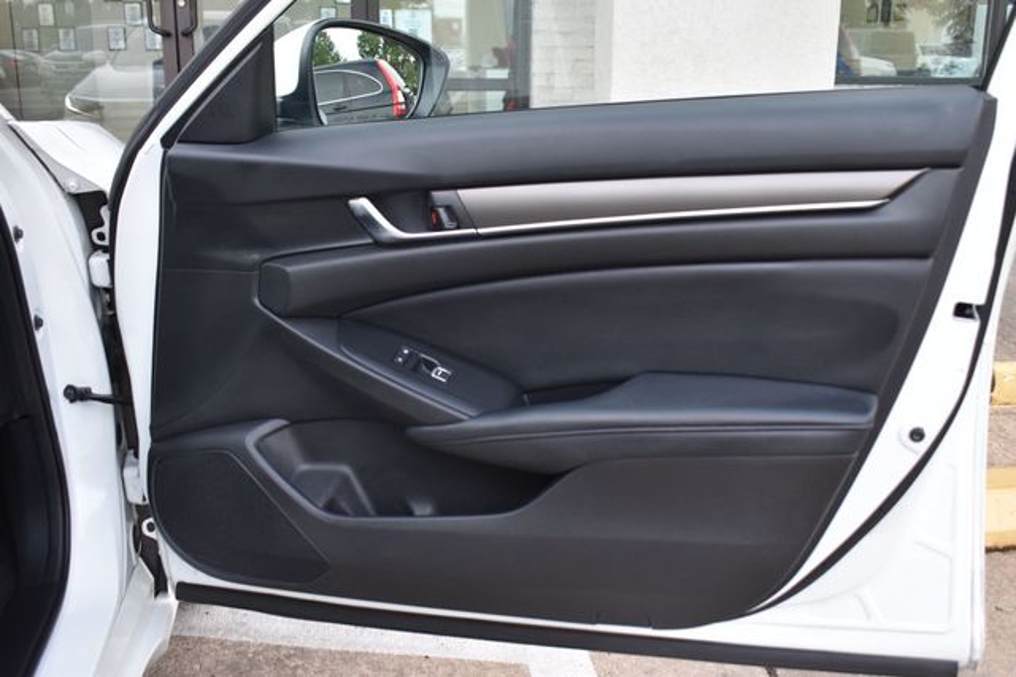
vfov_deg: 38.3
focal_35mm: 34
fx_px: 973
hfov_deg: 55.1
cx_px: 508
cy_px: 338
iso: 400
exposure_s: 1/100
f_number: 5
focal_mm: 23
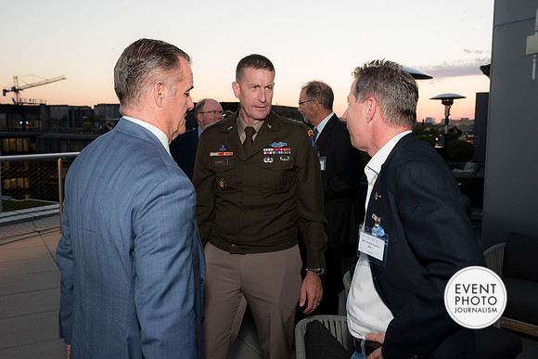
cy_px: 180
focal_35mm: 32
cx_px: 269
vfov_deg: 41.1
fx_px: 478
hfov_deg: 58.7
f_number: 5.6
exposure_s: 1/125
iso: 800
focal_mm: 32
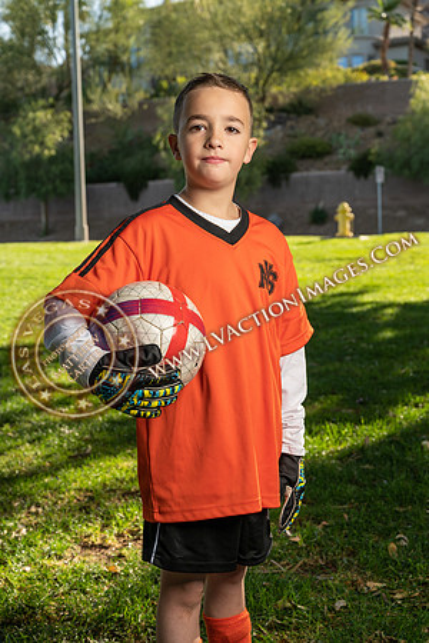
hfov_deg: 25.5
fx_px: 947
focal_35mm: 53
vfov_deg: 37.5
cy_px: 322
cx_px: 214
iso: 100
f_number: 5.6
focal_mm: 53
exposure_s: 1/160
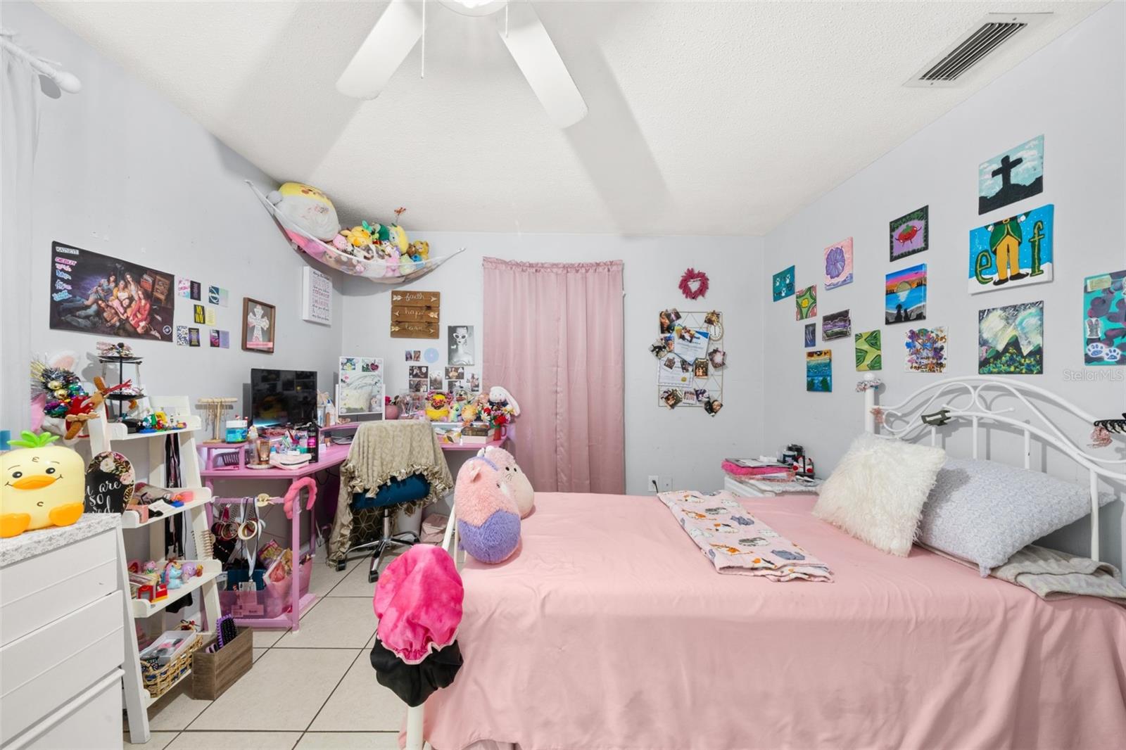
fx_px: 375
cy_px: 375
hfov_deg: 112.6
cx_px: 563
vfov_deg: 90.0
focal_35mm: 12
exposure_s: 1.6
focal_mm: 12
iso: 400
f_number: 11
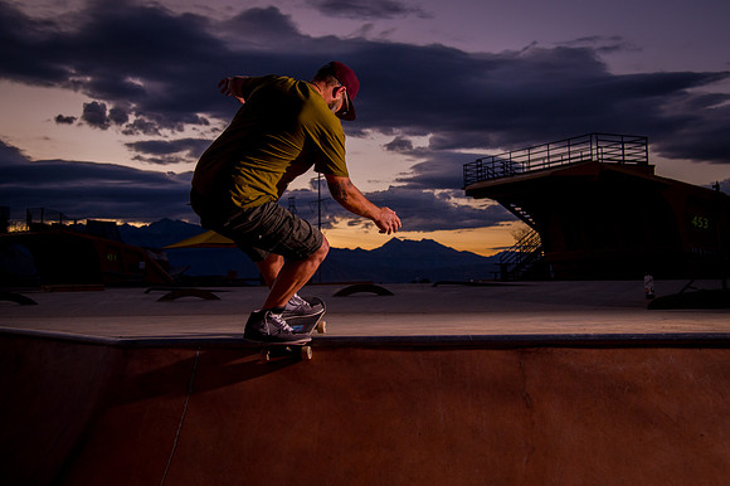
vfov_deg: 31.2
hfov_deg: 45.6
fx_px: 867
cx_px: 365
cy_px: 189
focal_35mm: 43
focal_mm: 35
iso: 800
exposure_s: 1/500
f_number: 4
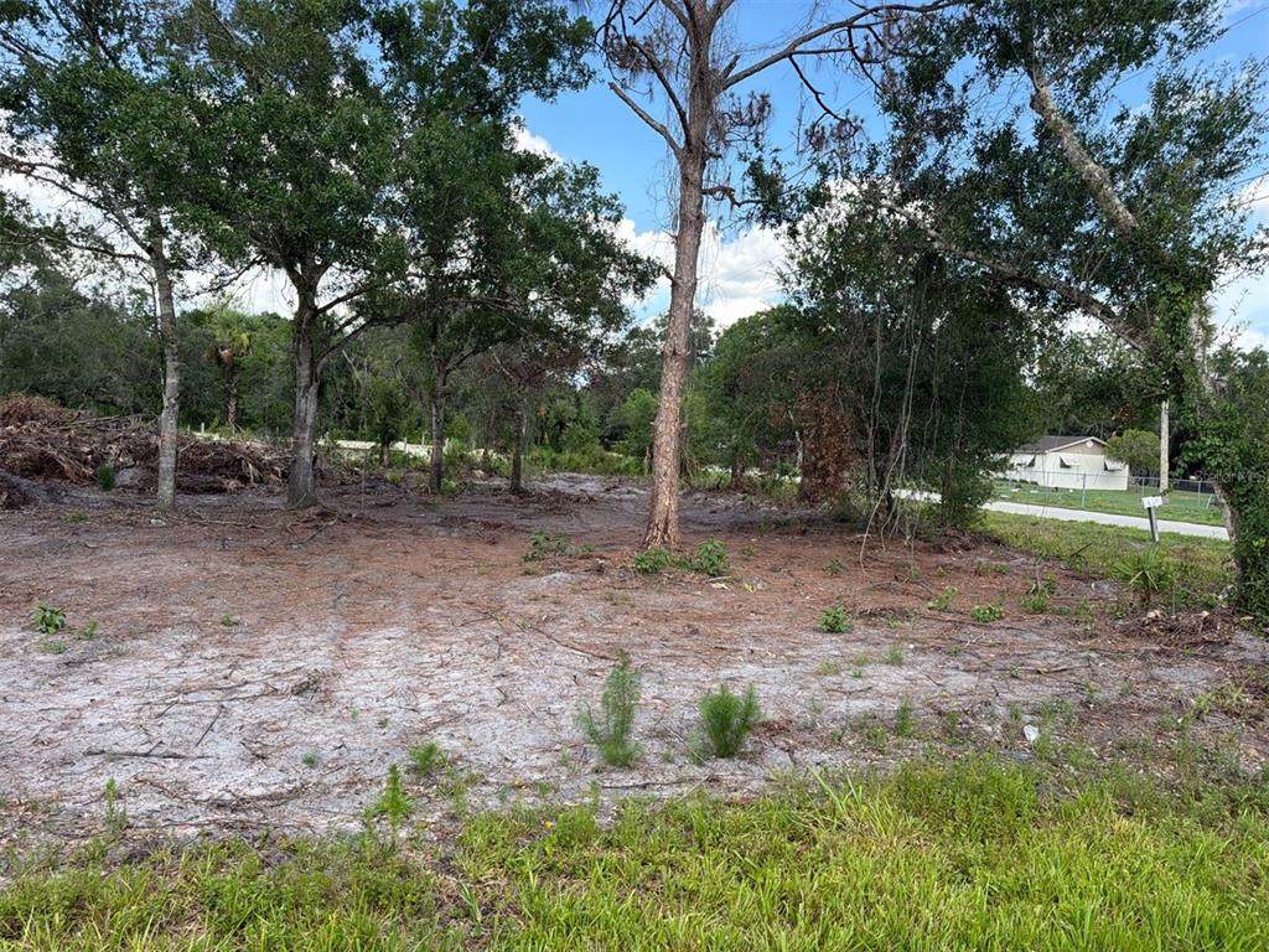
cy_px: 476
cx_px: 634
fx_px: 880
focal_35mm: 24
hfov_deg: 71.6
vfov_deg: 56.8
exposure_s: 1/1385
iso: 100
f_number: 1.78
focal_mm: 6.76
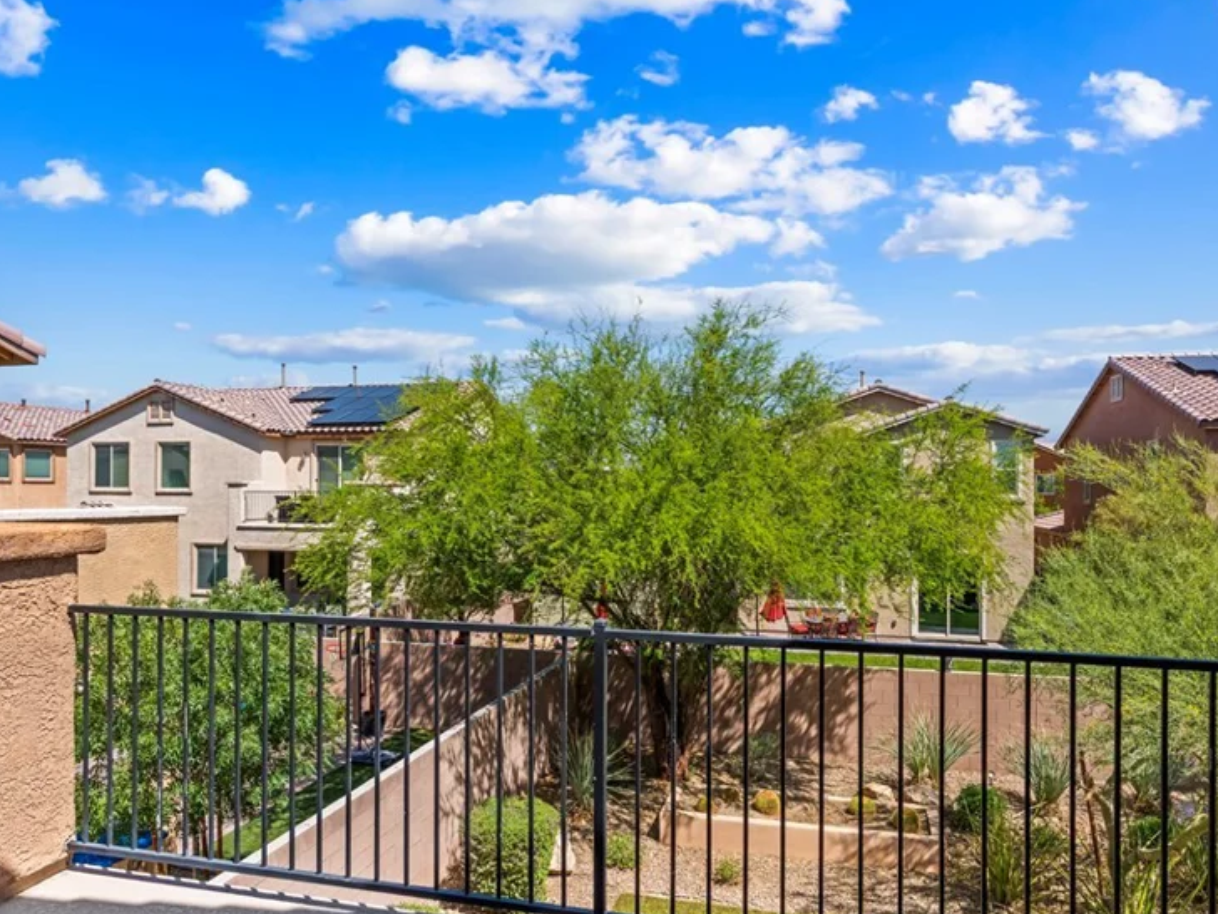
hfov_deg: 73.9
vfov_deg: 58.8
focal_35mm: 23
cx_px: 621
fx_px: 809
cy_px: 491
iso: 400
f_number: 8
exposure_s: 1/8000
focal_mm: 17
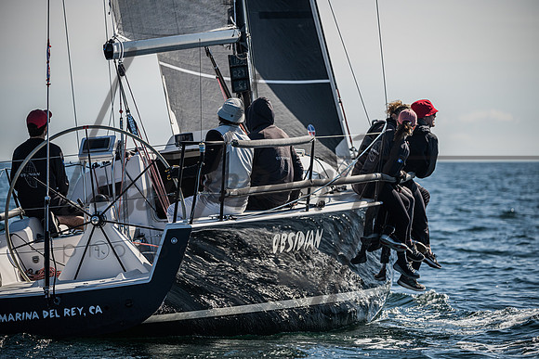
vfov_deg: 6.2
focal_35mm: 222
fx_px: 3327
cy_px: 180
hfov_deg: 9.3
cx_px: 271
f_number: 5
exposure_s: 1/5000
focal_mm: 220
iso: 400
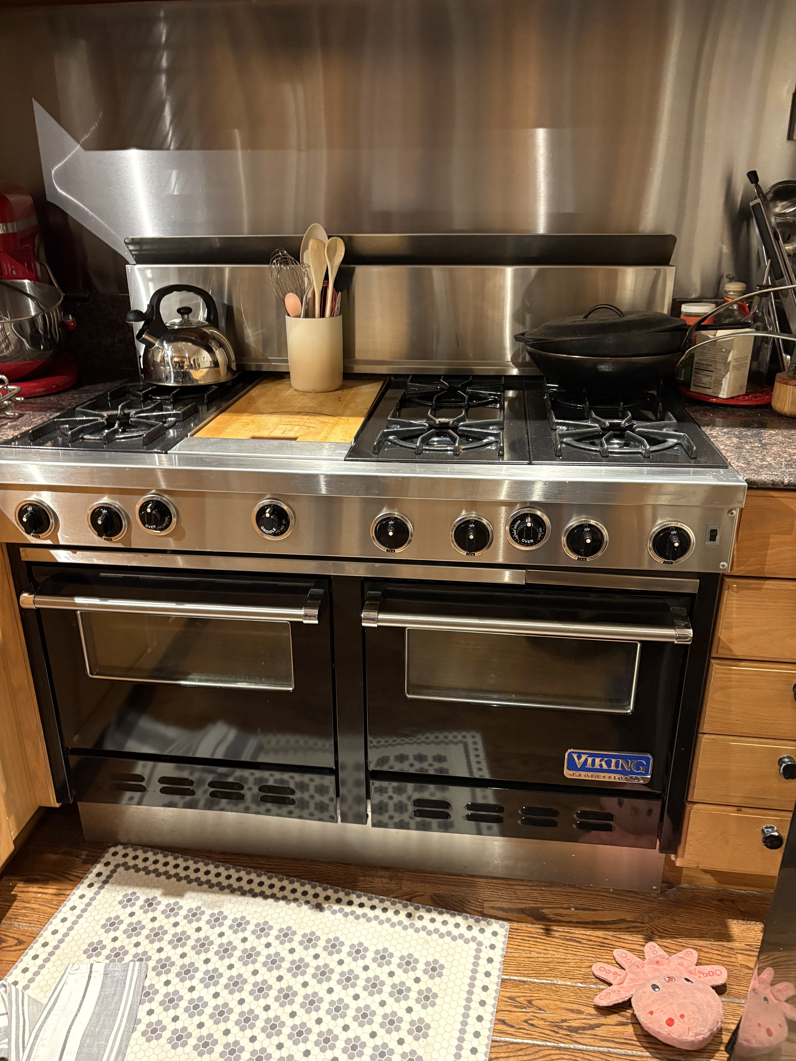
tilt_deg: -20.3
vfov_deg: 67.3
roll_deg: -0.3
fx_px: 797
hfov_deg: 53.1
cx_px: 398
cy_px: 530
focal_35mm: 26
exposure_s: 1/40
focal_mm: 5.96
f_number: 1.6
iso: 500
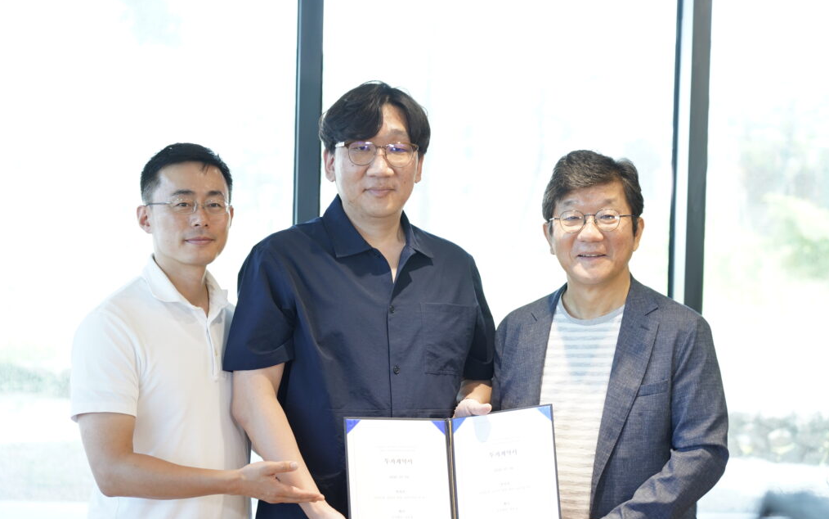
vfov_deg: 18.1
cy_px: 262
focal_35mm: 72
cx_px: 414
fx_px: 1627
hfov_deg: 28.6
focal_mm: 70
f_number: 4
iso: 1600
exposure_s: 1/250
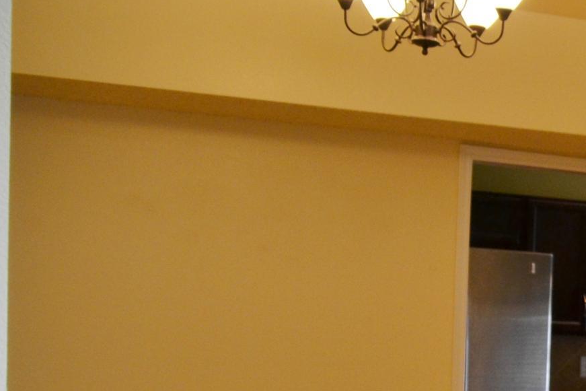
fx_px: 1514
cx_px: 976
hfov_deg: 18.4
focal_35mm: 93
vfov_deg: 14.3
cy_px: 462
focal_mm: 18
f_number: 4
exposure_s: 1/60
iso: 400
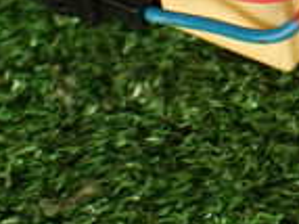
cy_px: -86
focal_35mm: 134
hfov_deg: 14.0
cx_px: 418
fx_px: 1156
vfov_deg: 10.7
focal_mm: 5.79
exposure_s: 1/60
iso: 125
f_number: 2.4
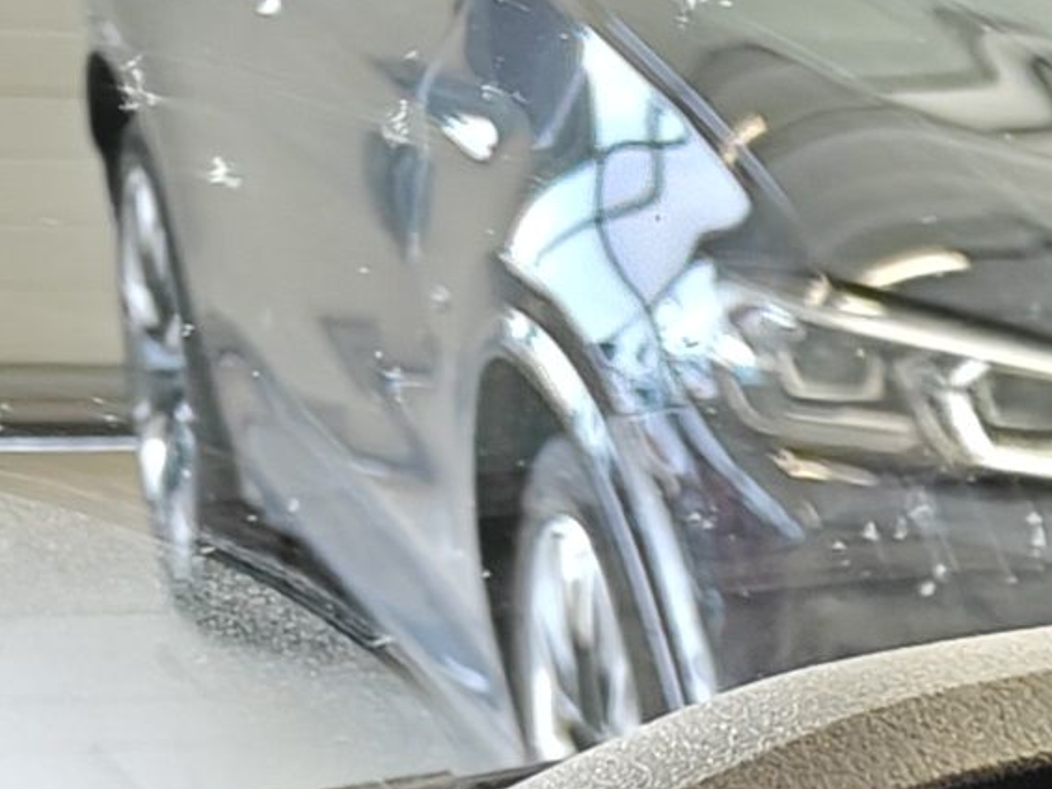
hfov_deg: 9.4
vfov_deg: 7.8
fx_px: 5289
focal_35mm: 174
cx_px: 2977
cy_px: 2064
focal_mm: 5.59
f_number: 1.8
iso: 200
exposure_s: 1/56
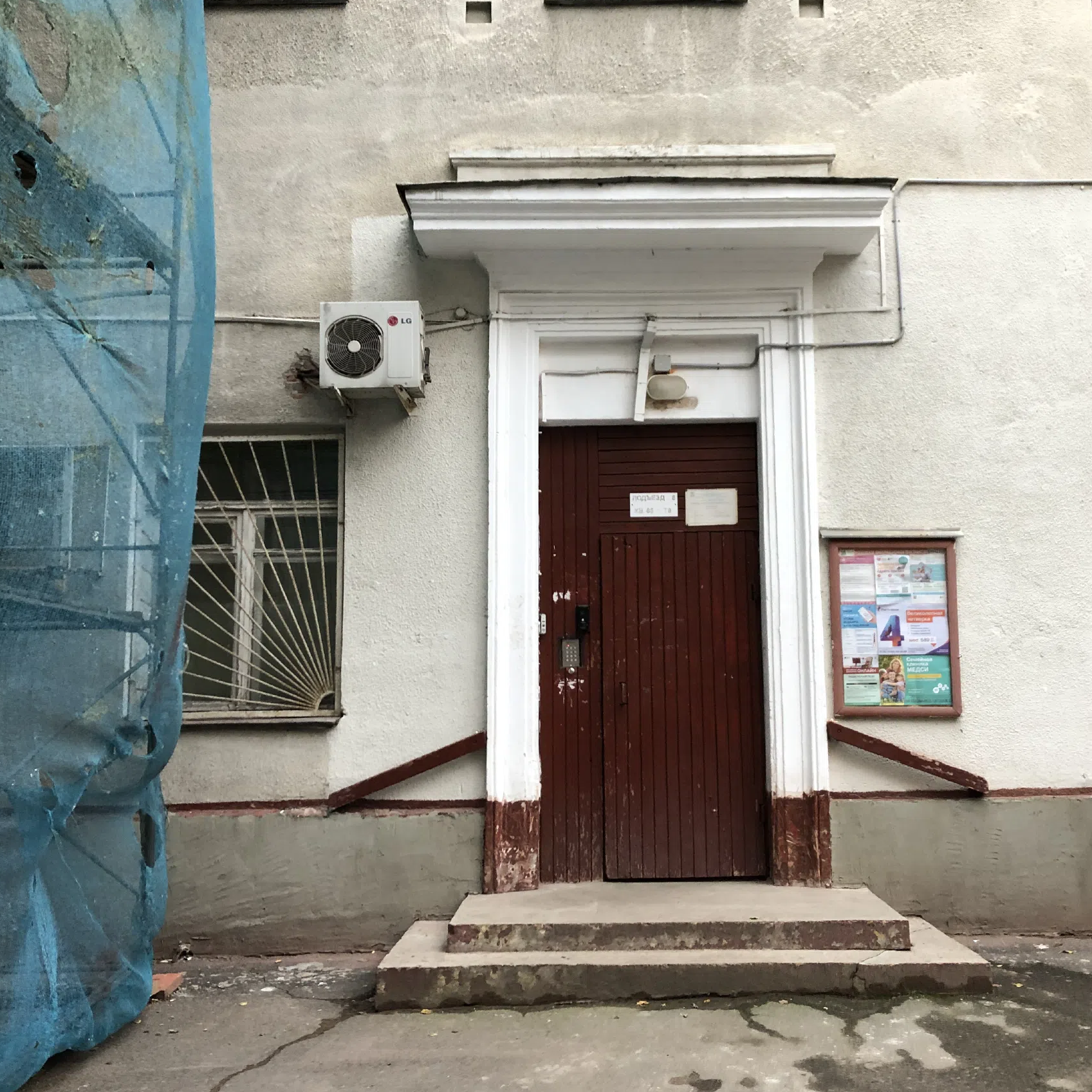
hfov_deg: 47.1
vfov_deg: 47.2
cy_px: 536
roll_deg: -1.3
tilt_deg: +5.9
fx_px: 1249
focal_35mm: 35
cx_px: 611
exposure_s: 1/17
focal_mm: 4
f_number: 1.8
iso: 50
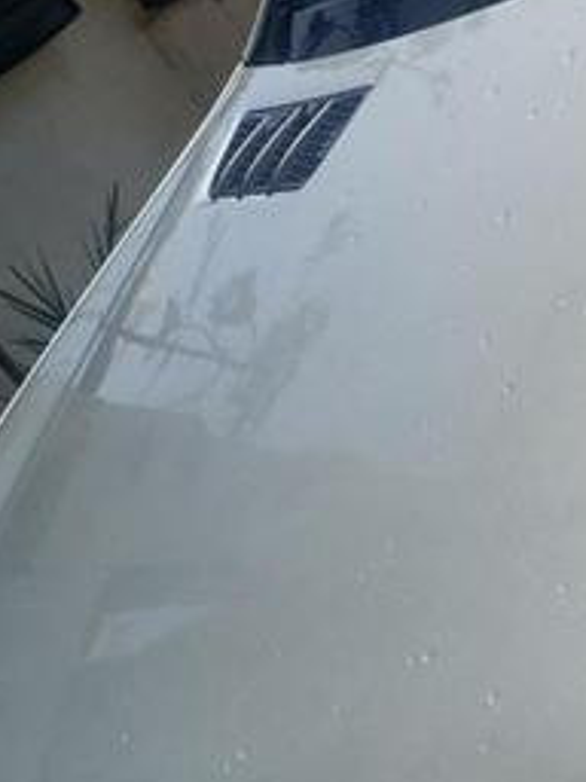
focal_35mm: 85
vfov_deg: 22.9
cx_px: 934
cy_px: 225
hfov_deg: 15.7
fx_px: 1919
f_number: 1.79
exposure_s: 1/420
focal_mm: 4.71
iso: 100
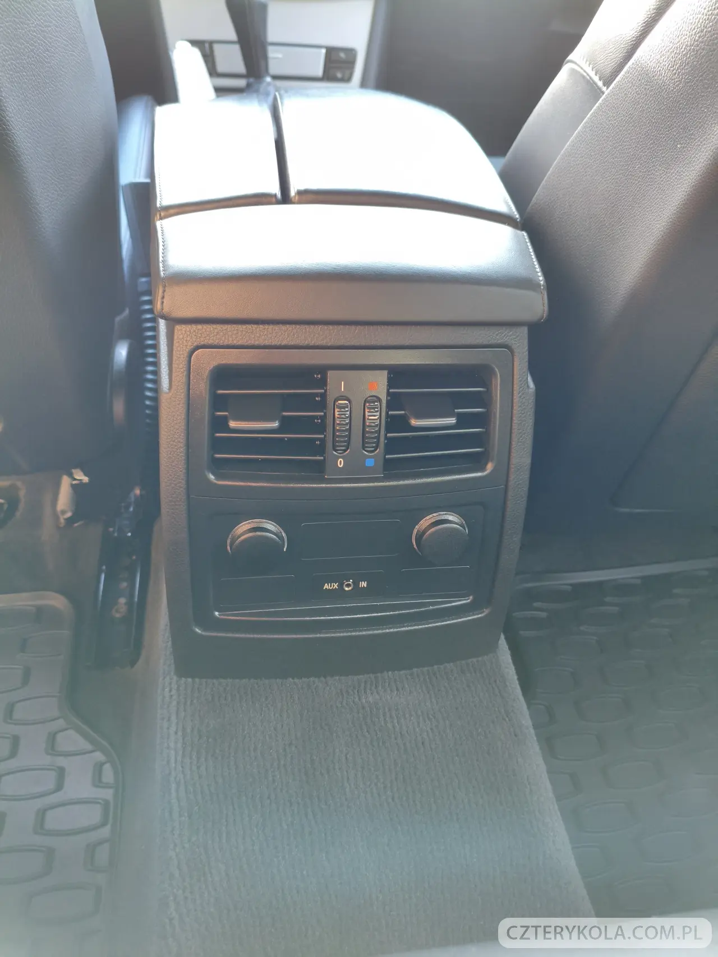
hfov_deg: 53.1
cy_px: 478
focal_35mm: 26
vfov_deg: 67.3
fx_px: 719
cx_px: 359
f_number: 1.5
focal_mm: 4.94
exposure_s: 1/50
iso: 400
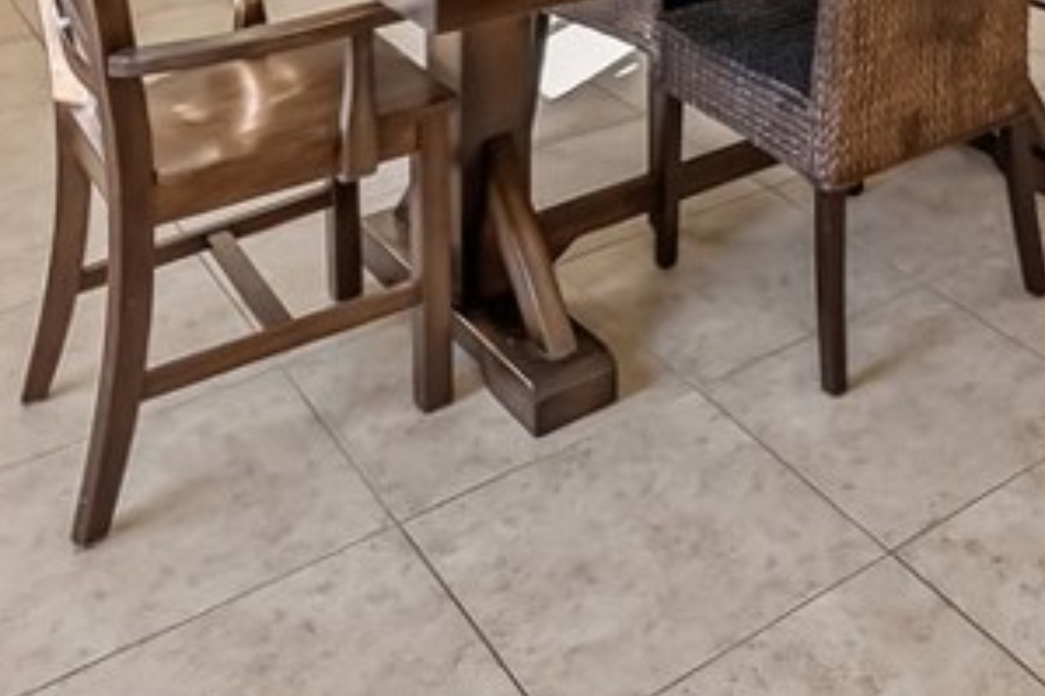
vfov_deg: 21.3
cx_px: 898
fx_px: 1393
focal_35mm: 48
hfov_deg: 38.8
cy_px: -467
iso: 640
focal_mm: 14
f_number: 4
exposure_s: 1/160
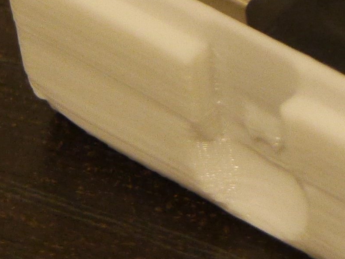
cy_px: -250
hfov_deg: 4.7
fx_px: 4185
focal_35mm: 420
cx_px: 424
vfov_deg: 3.5
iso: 1600
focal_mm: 36
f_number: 5.5
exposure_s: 1/20
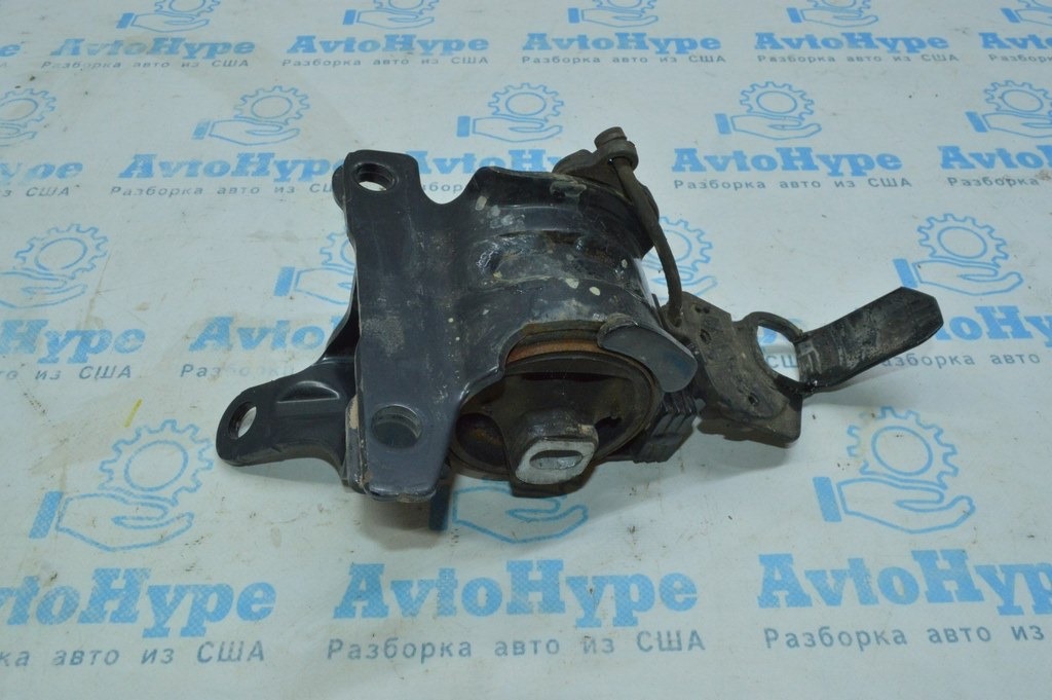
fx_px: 876
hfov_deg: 62.0
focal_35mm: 30
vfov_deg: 43.5
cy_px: 350
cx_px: 526
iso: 2000
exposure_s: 1/50
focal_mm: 20
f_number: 16
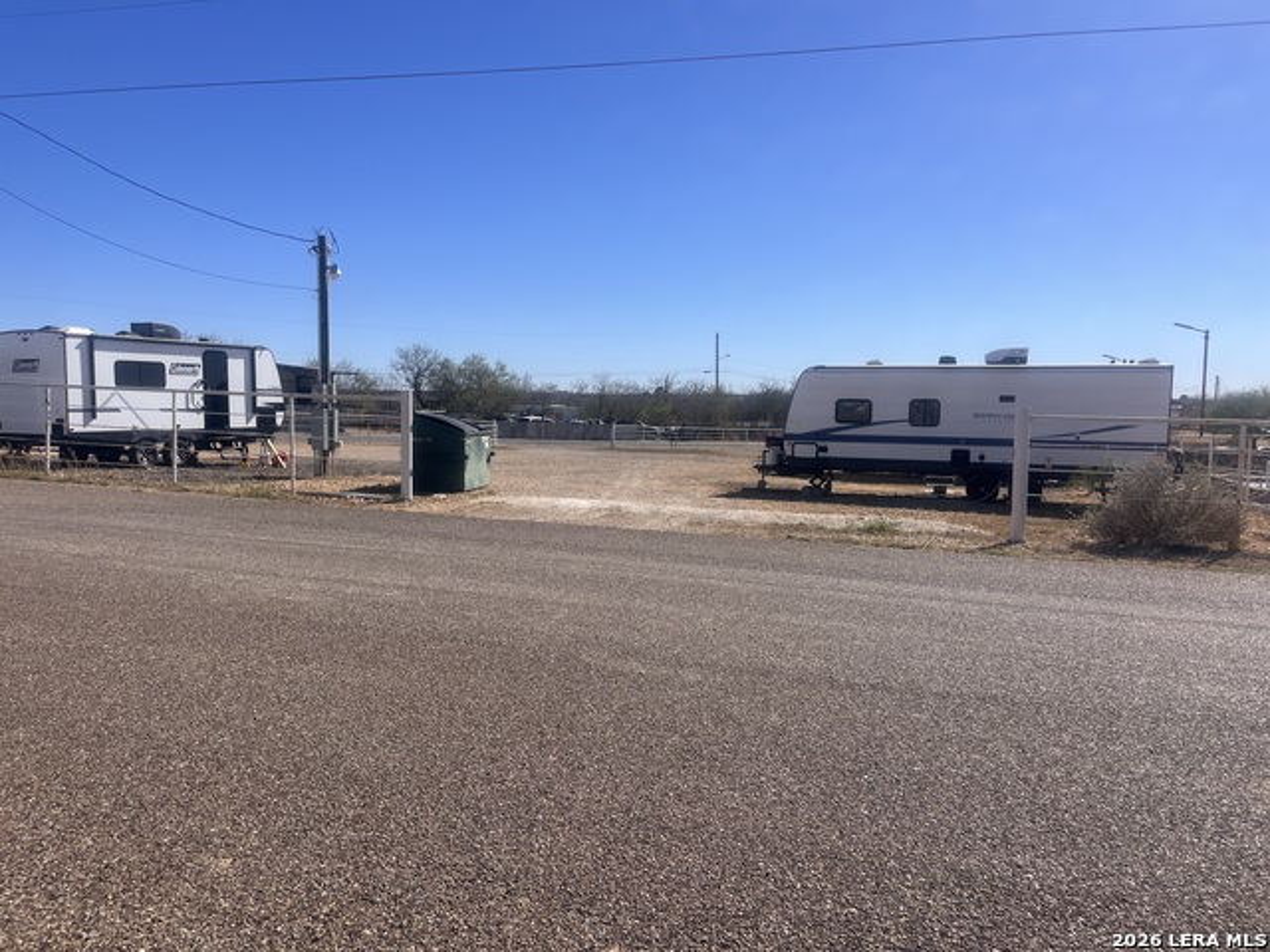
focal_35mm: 26
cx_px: 635
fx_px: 954
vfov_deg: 53.1
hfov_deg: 67.3
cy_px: 476
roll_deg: -0.7
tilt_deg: -5.4
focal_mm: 5.1
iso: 50
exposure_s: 1/5556
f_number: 1.6
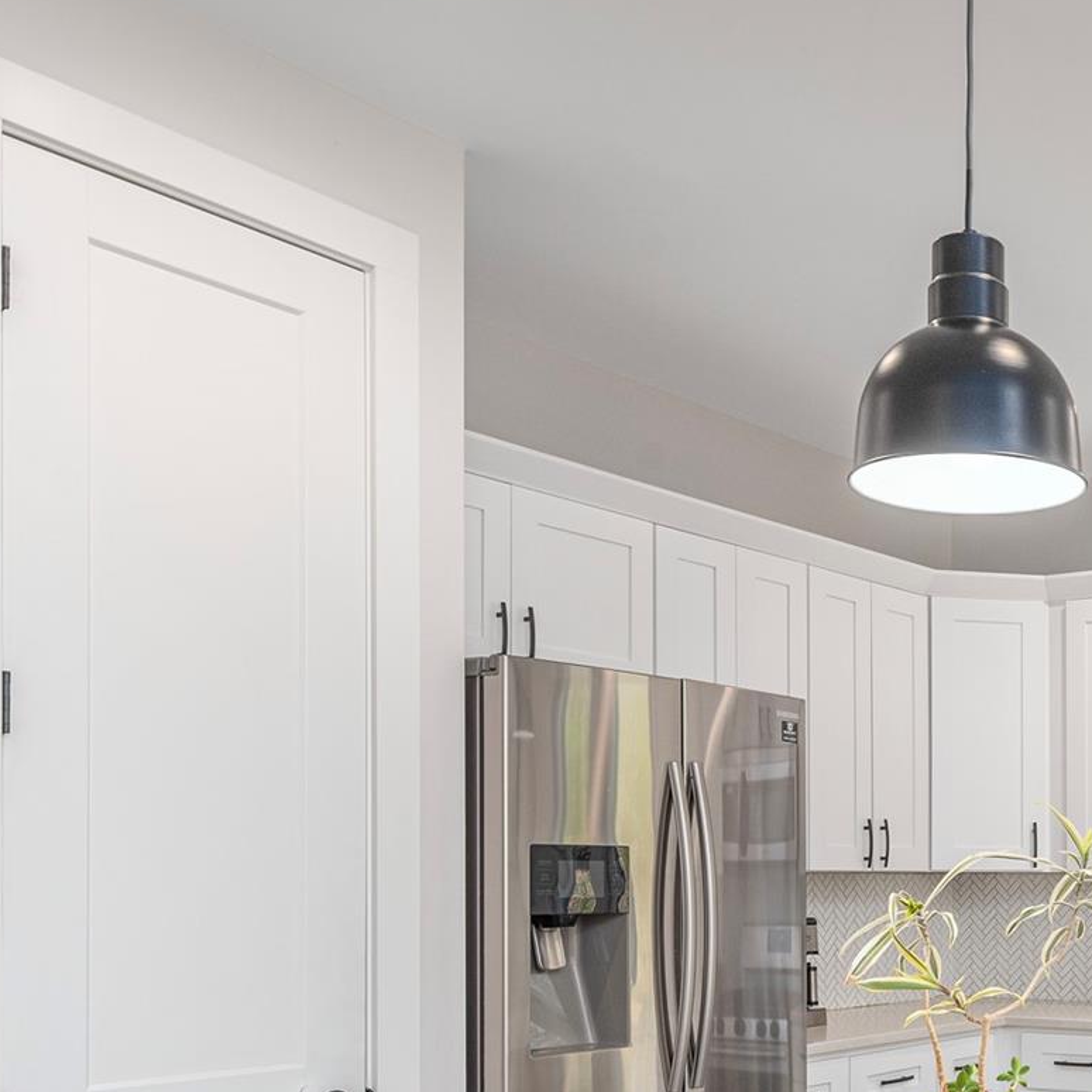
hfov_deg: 33.7
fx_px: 1606
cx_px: 1133
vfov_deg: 36.3
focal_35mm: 45
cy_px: 875
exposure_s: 1/60
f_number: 8
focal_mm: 20
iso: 320
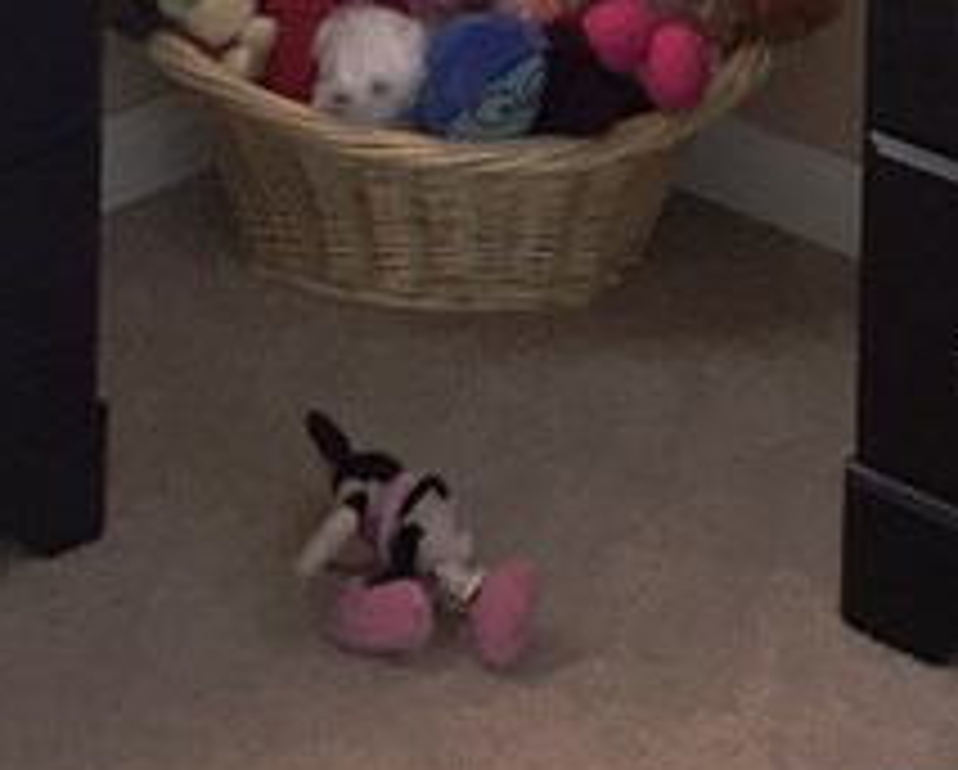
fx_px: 3861
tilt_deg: -9.4
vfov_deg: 10.2
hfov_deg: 14.1
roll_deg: -2.4
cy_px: -937
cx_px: 337
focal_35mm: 136
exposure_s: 1/30
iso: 160
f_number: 2.2
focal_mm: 4.15
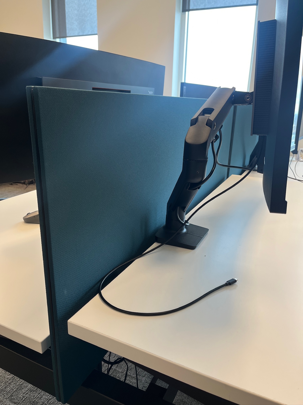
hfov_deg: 53.1
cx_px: 152
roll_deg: -3.3
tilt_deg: -18.9
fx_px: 303
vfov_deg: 67.3
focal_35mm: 26
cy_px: 202
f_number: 1.6
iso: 80
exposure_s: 1/121
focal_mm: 5.1
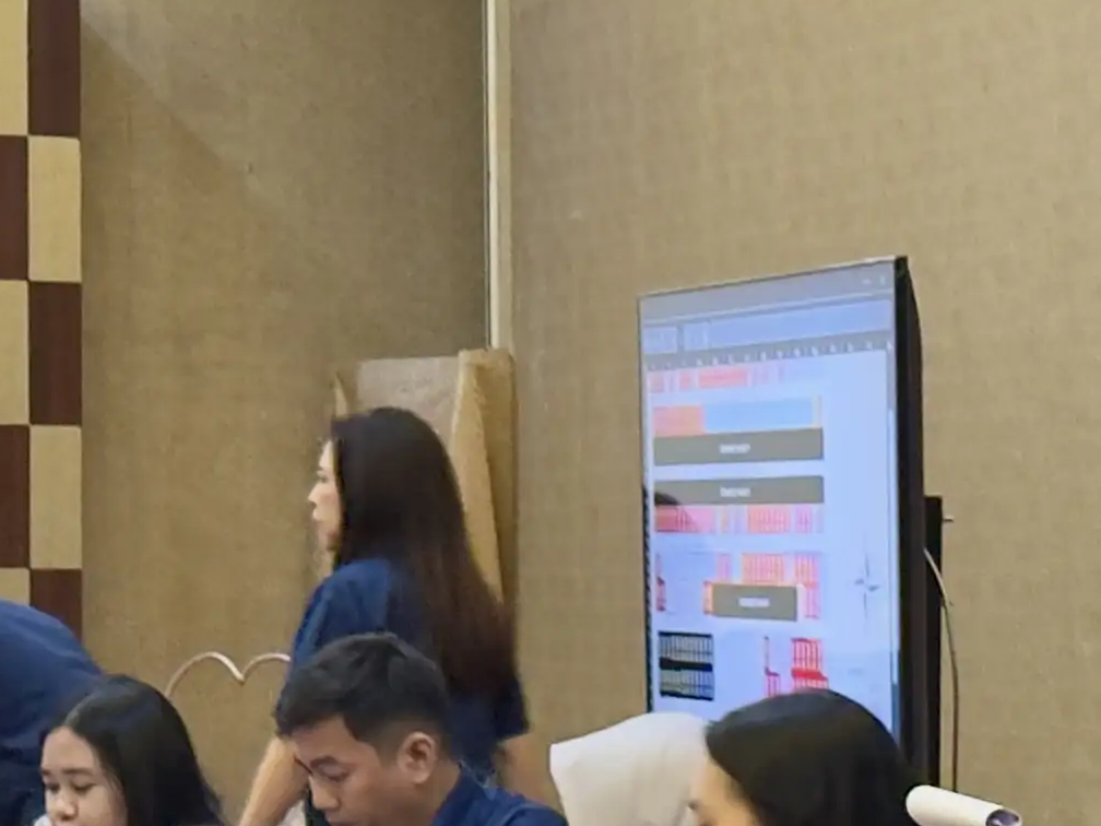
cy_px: 750
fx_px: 6107
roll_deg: -0.5
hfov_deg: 10.2
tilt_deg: -1.3
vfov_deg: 7.7
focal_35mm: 192
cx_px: 1252
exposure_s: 1/33
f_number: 1.78
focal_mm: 6.76
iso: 400
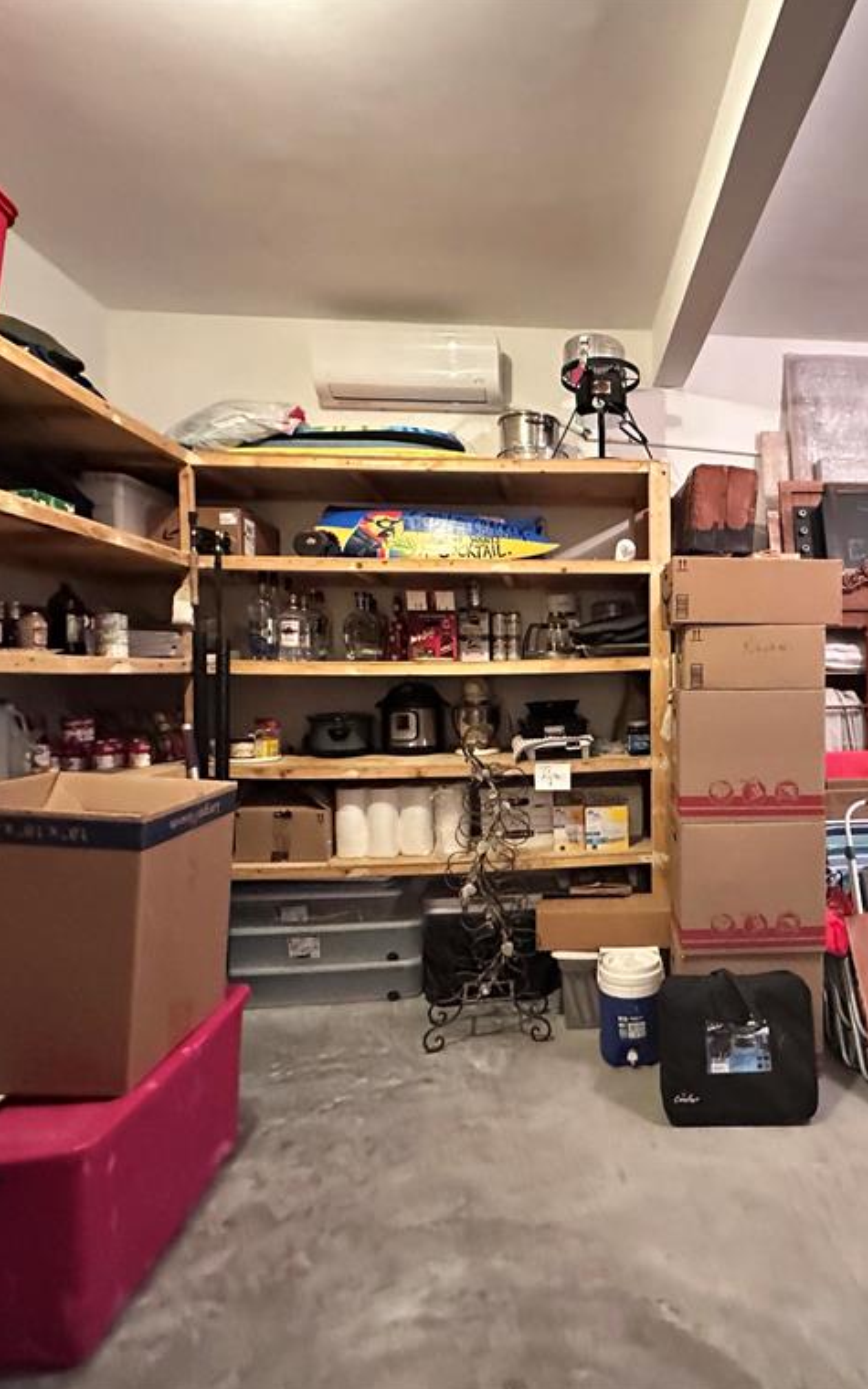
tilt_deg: -1.2
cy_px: 694
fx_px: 757
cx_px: 638
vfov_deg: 85.1
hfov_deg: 57.0
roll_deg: +0.2
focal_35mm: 20
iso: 1250
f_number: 2.2
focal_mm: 2.22
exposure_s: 1/60
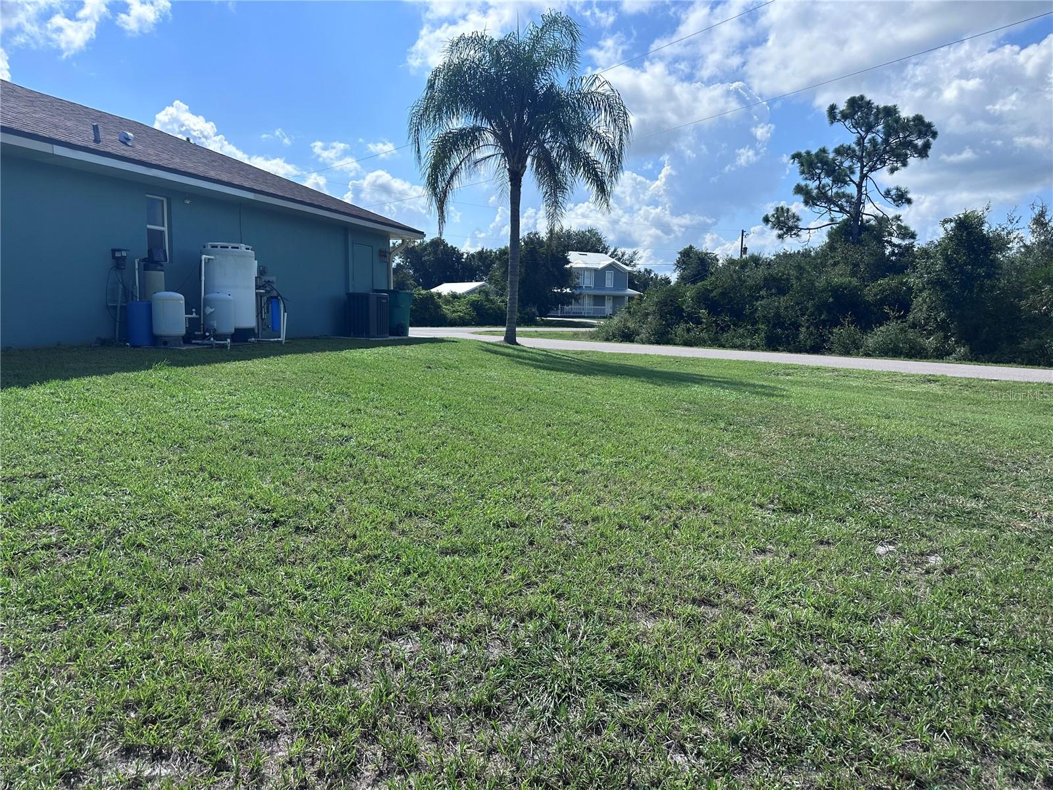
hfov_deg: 71.6
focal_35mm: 24
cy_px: 395
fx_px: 730
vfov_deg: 56.8
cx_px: 526
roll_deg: -1.3
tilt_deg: -5.1
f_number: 1.78
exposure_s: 1/6211
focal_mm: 6.86
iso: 80
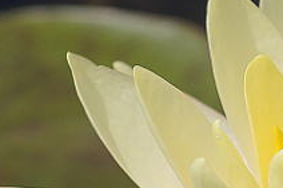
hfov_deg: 2.4
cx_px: 355
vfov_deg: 1.6
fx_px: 6677
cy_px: 349
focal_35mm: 850
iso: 100
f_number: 6.3
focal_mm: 100
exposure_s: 1/640
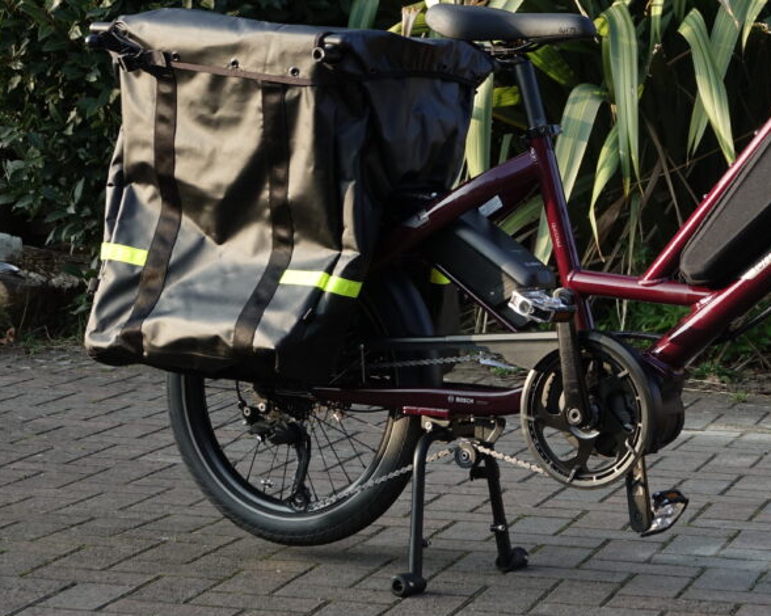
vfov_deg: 12.7
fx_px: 2760
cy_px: 238
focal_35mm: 121
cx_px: 663
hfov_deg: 15.7
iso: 100
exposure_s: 1/125
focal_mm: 27.24
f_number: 4
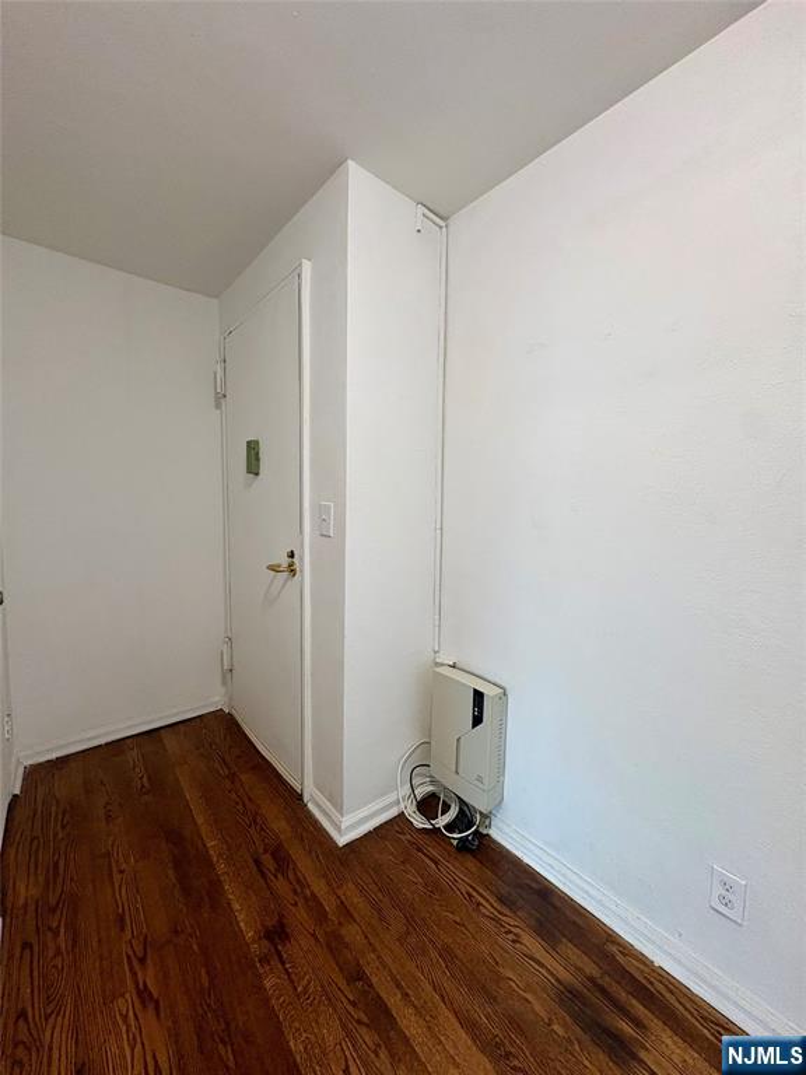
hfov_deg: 85.7
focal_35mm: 14
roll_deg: -0.9
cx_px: 403
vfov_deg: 102.1
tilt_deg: -4.3
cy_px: 538
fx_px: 435
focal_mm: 2.22
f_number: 2.2
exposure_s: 1/60
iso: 160
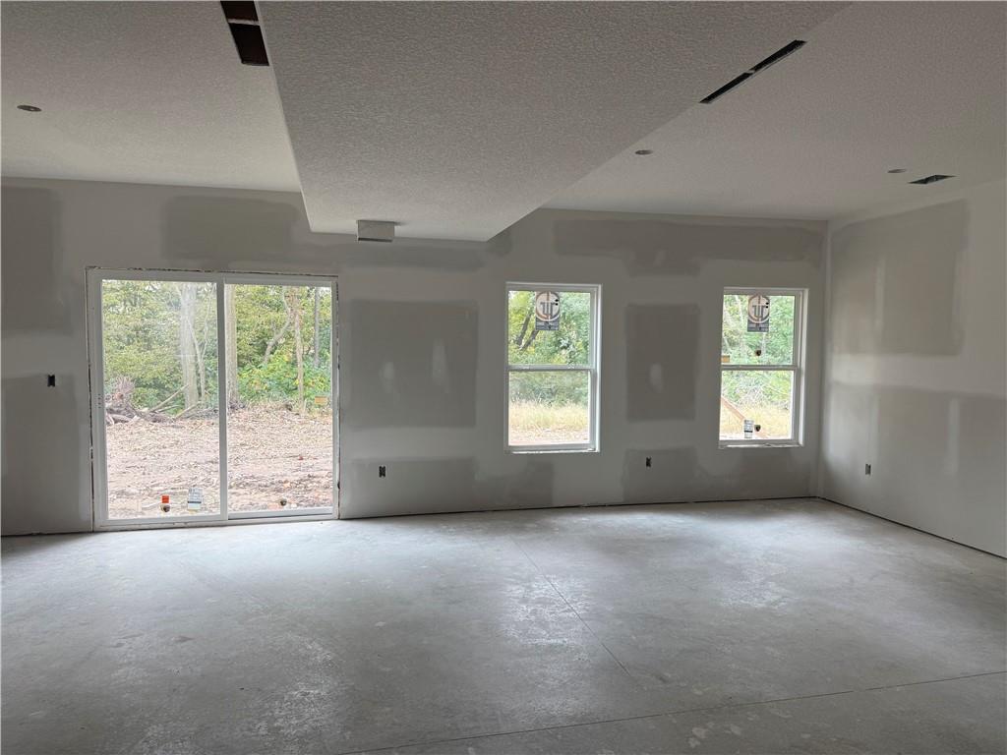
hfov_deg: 71.6
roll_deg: -0.7
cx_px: 504
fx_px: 698
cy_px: 378
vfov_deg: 56.8
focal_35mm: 24
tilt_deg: -2.5
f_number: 1.78
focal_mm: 6.76
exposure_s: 1/129
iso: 64
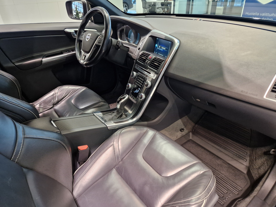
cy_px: 104
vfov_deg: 58.9
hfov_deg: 73.9
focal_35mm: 23
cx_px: 138
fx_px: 183
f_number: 1.8
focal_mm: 5.4
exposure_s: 1/100
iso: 320
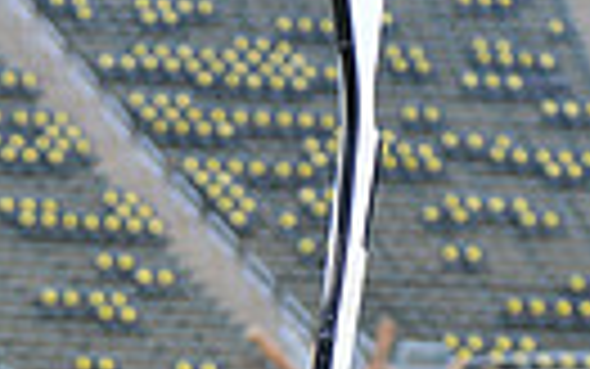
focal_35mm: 366
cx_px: -34
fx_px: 5888
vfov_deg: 3.5
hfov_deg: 5.7
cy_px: 958
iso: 640
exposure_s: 1/400
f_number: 4.5
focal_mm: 105
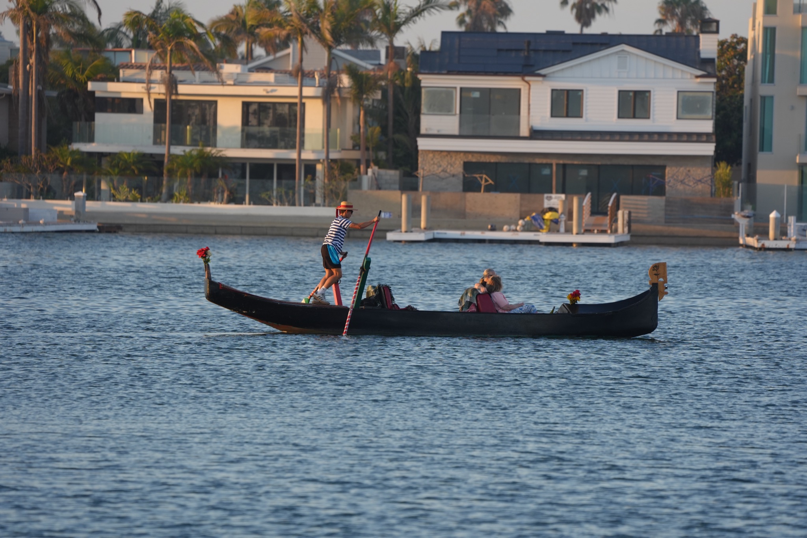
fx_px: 7060
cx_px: 404
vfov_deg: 4.4
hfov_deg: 6.5
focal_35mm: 315
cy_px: 269
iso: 400
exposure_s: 1/320
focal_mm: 315
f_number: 5.6
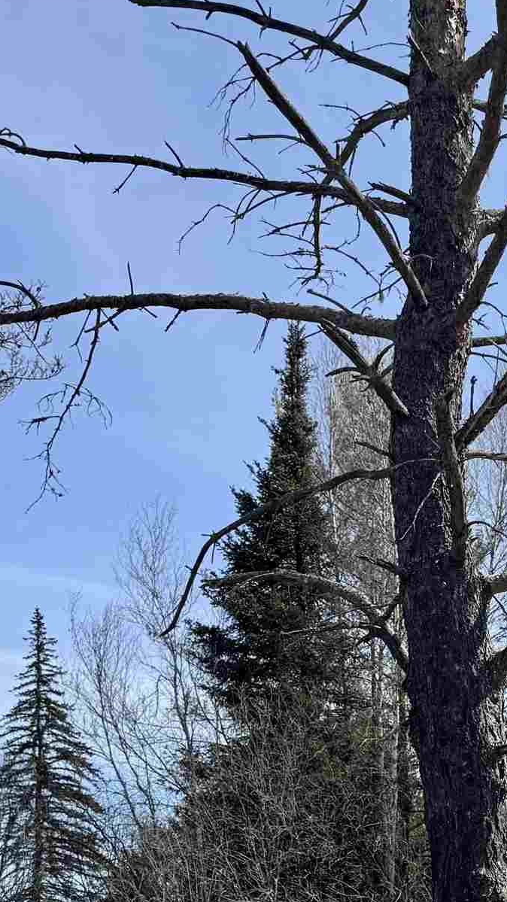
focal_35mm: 67
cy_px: 851
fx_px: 1602
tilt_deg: +5.0
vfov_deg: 29.8
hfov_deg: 17.1
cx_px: 624
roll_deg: -0.3
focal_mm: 6.76
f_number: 1.78
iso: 80
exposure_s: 1/3802
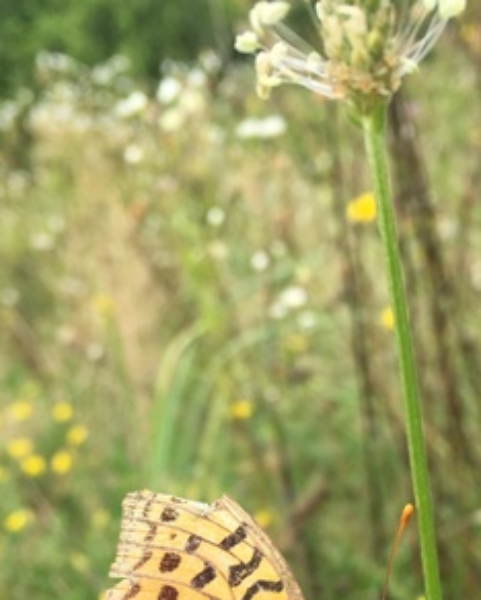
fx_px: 1102
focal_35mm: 62
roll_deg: +5.3
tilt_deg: -23.8
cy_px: 518
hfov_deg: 24.6
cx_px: 240
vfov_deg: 29.4
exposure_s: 1/712
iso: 25
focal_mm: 4.15
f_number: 2.2
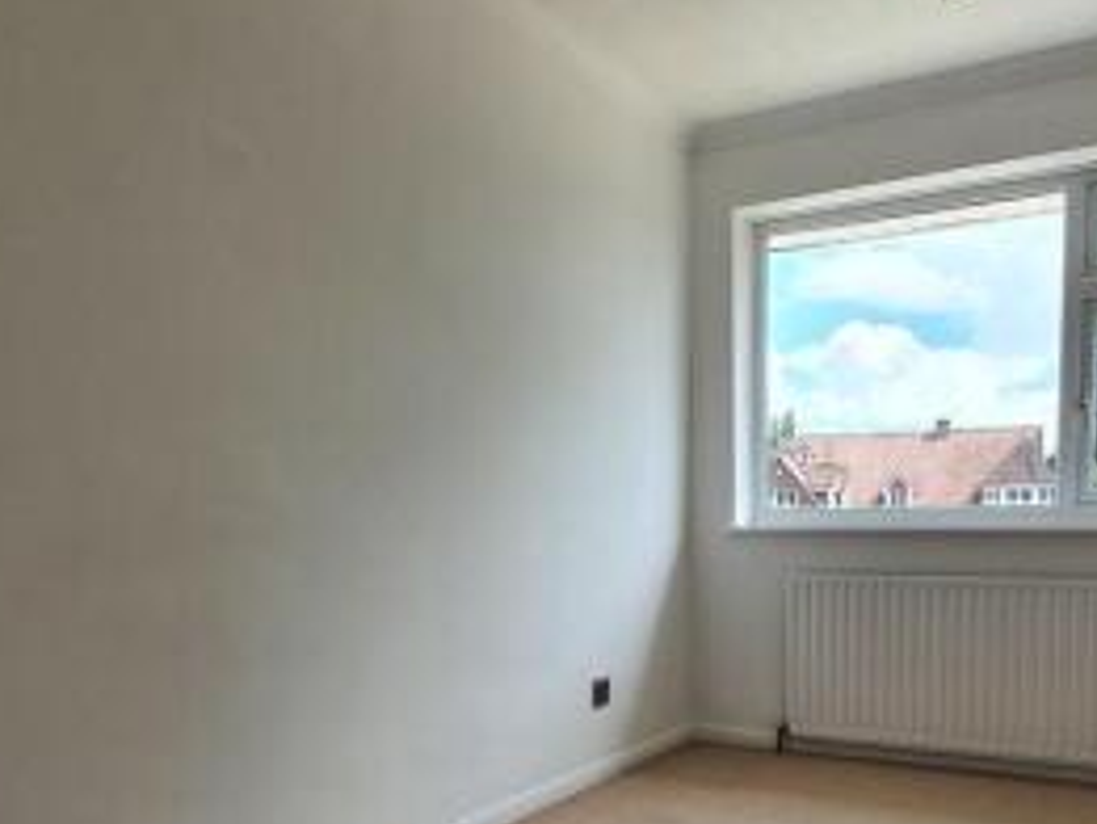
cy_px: 599
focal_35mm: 29
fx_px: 919
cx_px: 691
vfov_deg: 46.8
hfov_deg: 60.7
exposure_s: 1/167
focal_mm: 1.8
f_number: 2.2
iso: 50
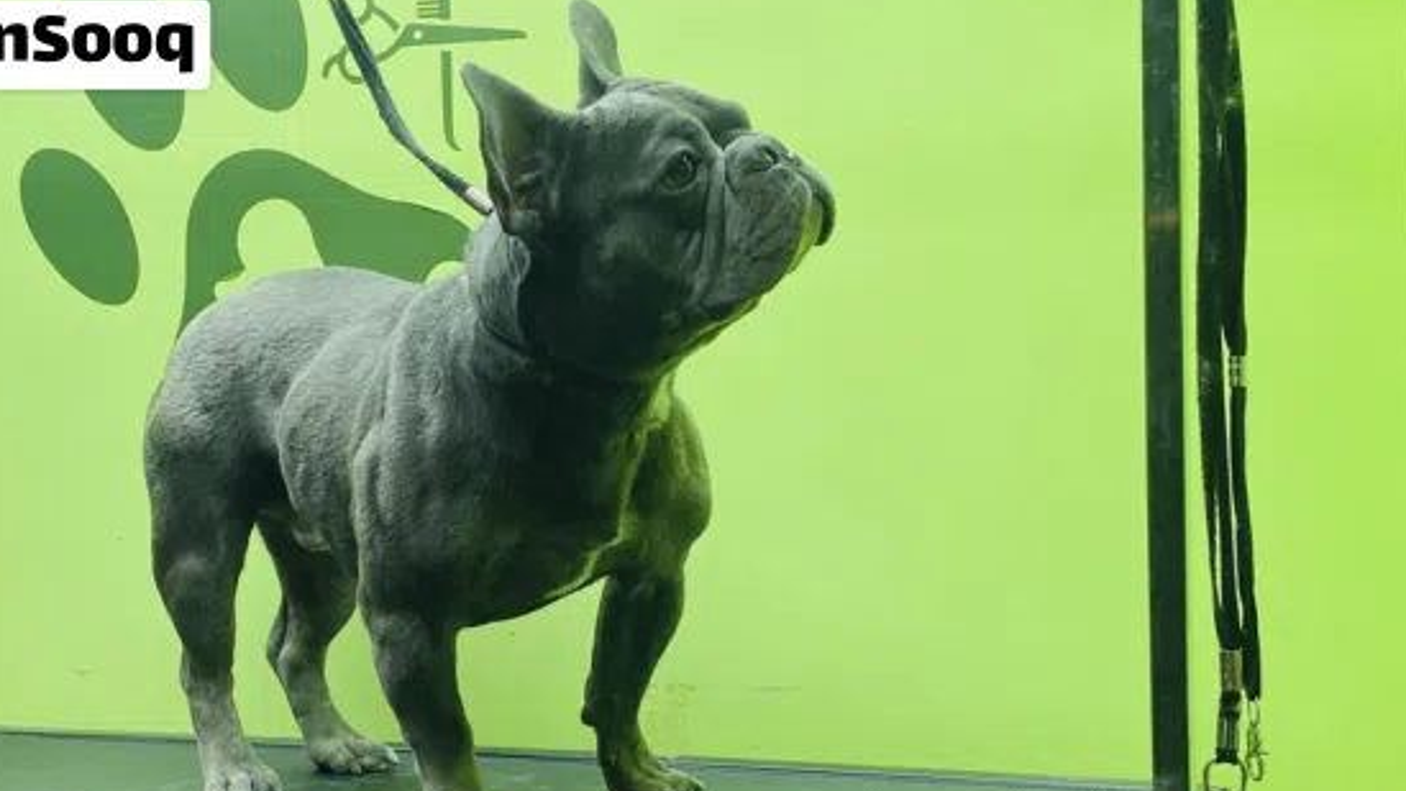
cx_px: 597
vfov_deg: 35.6
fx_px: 1230
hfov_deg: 59.2
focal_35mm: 33
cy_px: 458
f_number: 1.8
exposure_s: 1/217
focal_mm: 4.25
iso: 32
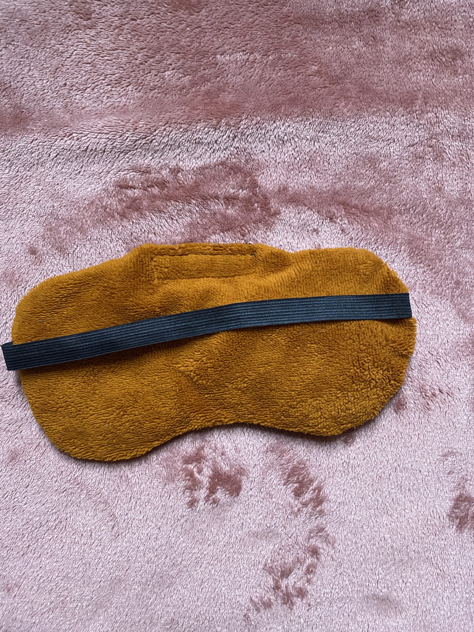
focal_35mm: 26
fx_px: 475
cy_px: 316
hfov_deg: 53.1
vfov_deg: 67.3
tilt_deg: -86.4
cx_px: 237
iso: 200
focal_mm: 4.25
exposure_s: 1/60
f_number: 1.8
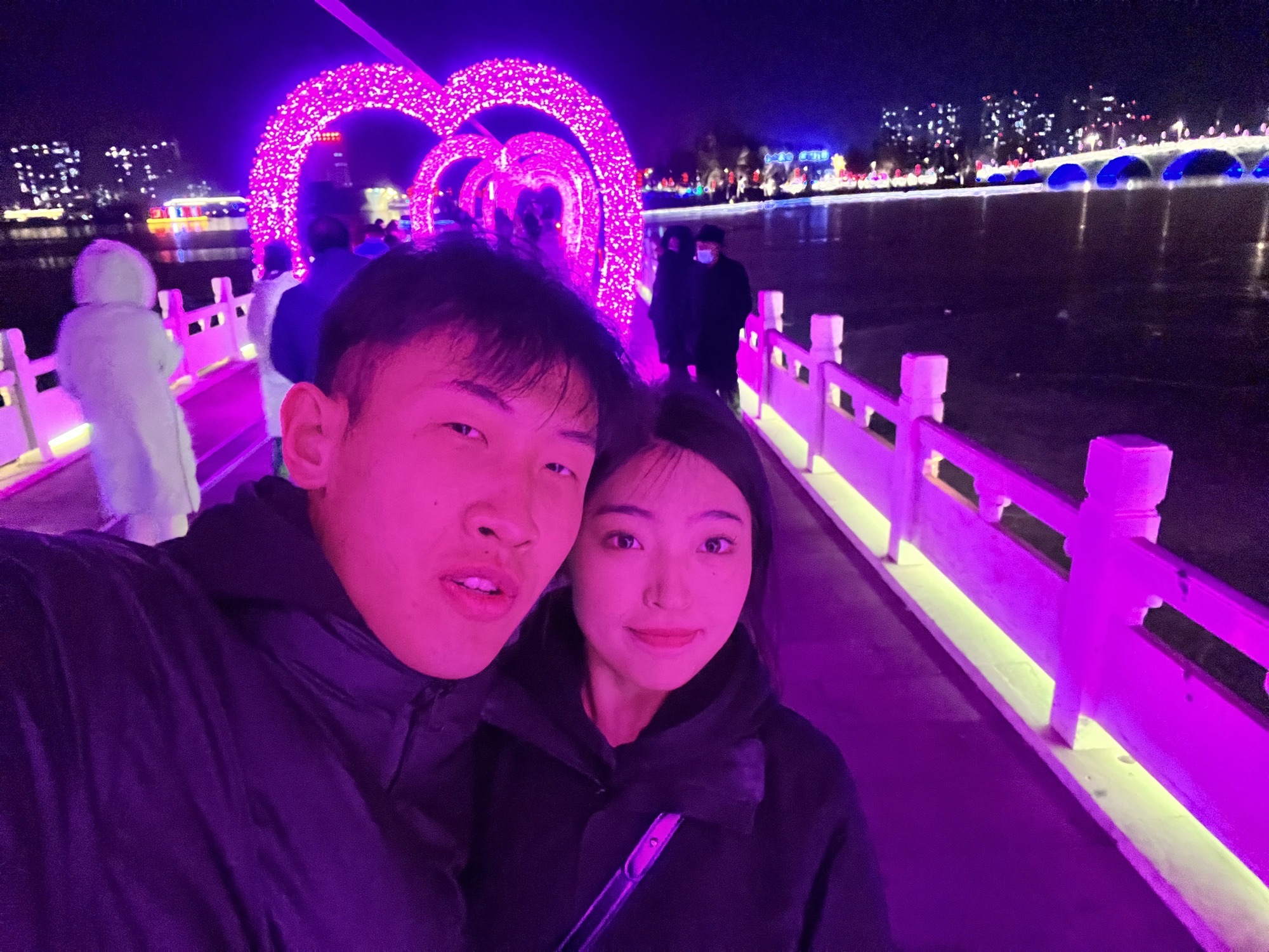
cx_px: 634
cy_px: 476
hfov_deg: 73.9
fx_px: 843
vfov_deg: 58.9
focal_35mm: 23
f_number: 2.2
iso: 1000
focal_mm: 2.71
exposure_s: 1/17
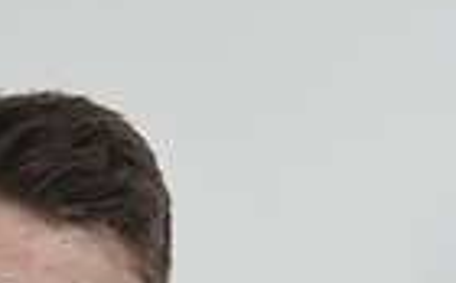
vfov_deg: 3.9
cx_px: 72
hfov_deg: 6.4
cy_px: 797
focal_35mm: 329
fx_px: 4082
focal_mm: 52
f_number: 5.6
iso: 1600
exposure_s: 1/100
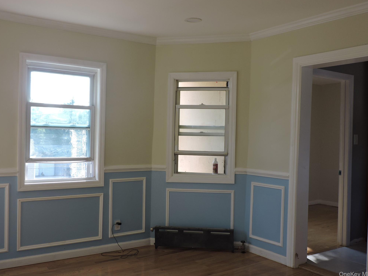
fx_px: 383
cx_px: 187
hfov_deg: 51.4
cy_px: 137
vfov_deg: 39.7
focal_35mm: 36
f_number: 3.3
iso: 100
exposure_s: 1/100
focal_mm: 6.2
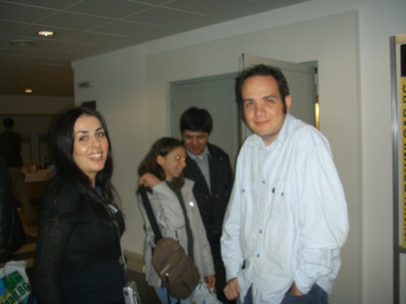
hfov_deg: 47.9
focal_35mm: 39
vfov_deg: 36.8
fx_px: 457
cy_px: 152
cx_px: 203
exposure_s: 1/45
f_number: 3.5
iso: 126
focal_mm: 6.6
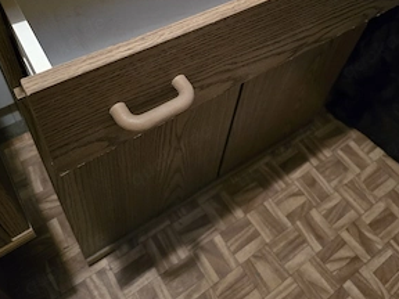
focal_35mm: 32
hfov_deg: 56.8
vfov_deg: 42.3
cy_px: 62
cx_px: 201
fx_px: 369
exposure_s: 1/33.4
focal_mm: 6.3
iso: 1600
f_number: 1.7
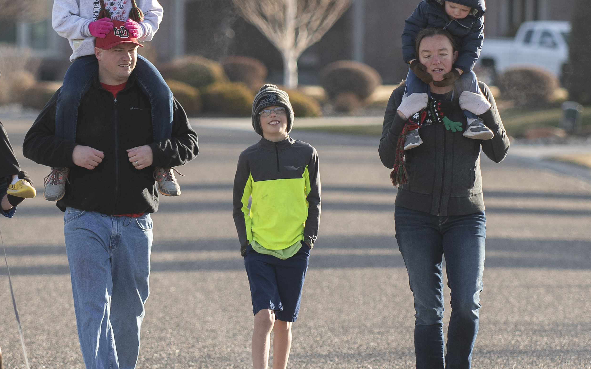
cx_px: 191
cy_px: 230
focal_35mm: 497
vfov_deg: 2.6
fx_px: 8005
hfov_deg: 4.2
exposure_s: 1/800
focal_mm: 150
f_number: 2.8
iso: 100
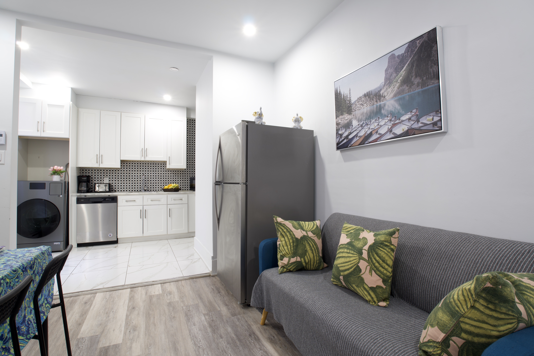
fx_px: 245
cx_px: 267
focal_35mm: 16
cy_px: 178
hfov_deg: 95.0
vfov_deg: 72.1
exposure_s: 1.5
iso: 100
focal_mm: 11
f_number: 8
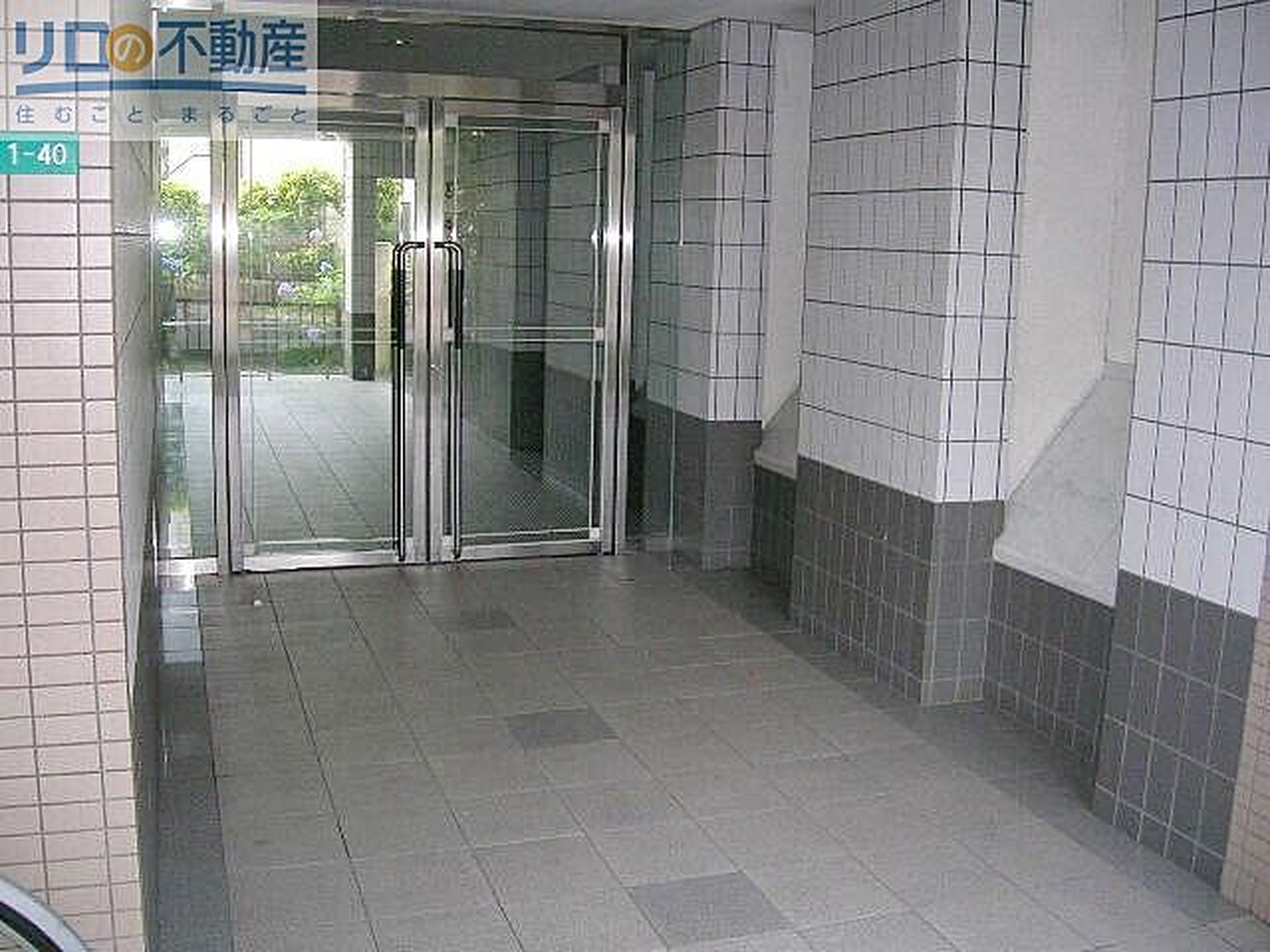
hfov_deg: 52.6
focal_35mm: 35
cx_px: 635
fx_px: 1284
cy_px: 476
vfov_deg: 40.7
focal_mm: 5.4
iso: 145
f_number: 2.8
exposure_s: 1/60.1
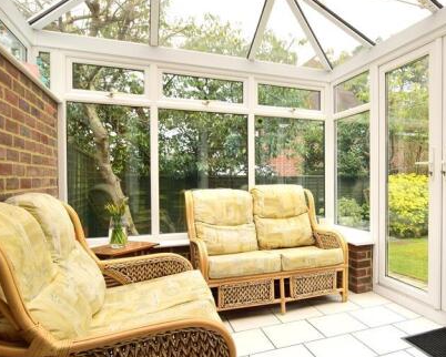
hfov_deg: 62.6
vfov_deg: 54.3
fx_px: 348
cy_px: 182
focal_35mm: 26
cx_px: 317
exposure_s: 1/200
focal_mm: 11.5
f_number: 8
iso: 400
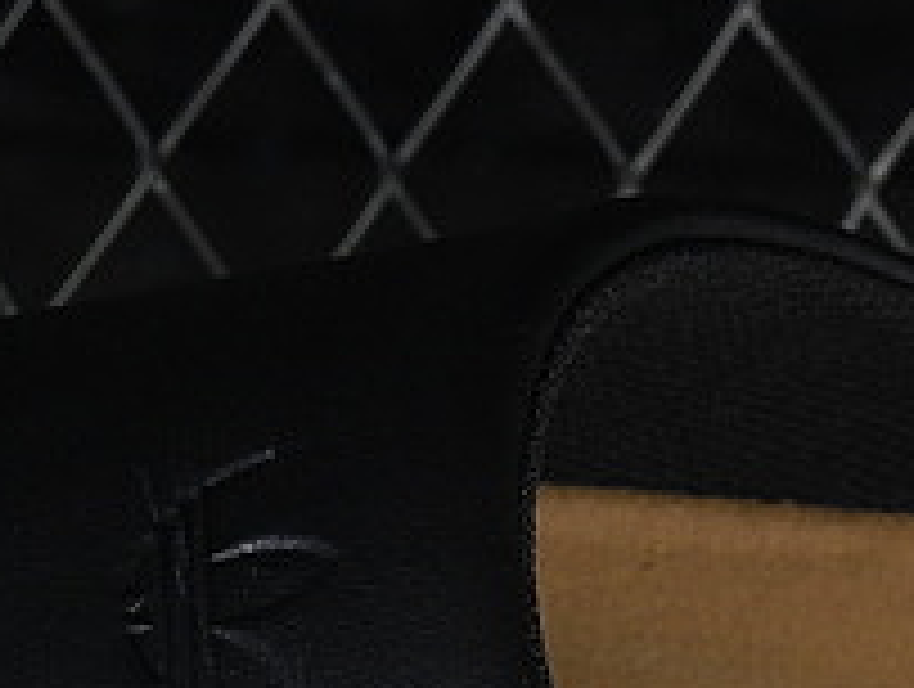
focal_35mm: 383
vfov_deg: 3.8
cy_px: 1542
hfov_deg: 5.2
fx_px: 10131
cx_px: 392
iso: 160
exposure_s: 1/60
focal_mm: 50
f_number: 6.3
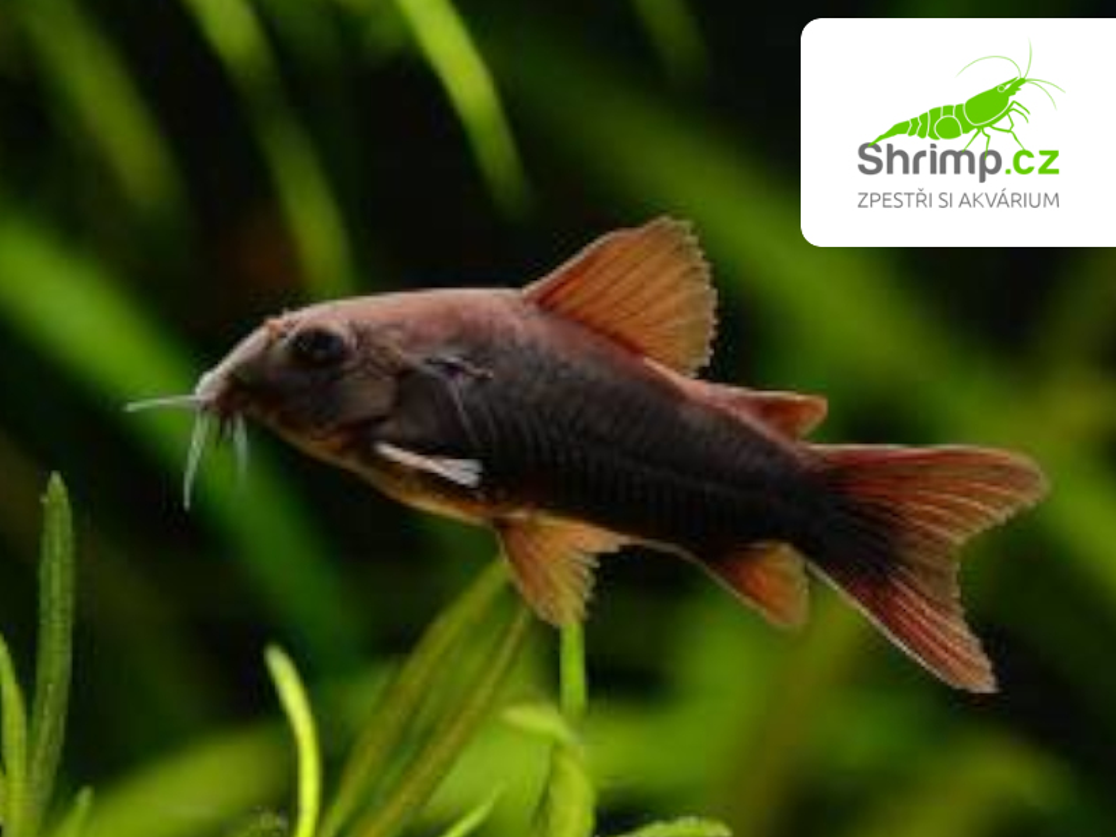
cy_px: 418
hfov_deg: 51.4
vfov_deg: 39.7
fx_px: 1161
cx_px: 558
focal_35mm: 36
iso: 80
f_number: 3.2
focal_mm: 6
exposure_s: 1/40
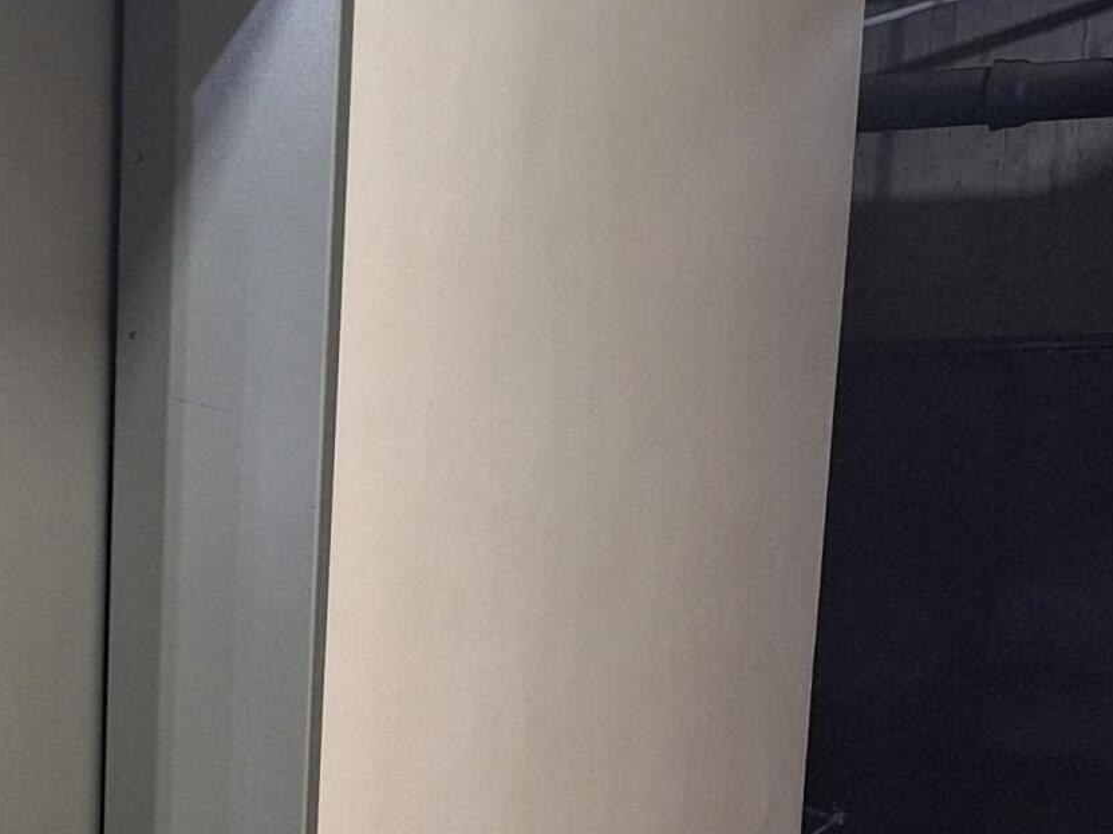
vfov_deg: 16.6
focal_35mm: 83
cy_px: 1130
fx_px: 2668
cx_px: -201
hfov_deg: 21.9
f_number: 1.8
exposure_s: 1/24
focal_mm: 5.54
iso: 320
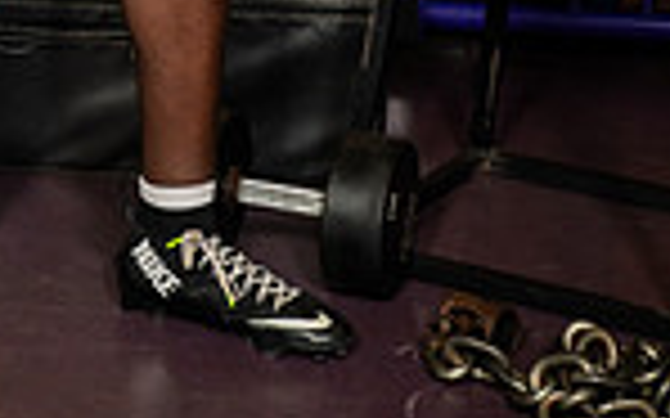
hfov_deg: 14.1
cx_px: 121
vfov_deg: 8.3
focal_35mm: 148
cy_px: -521
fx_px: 2701
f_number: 7.1
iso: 800
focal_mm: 48
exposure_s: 1/250
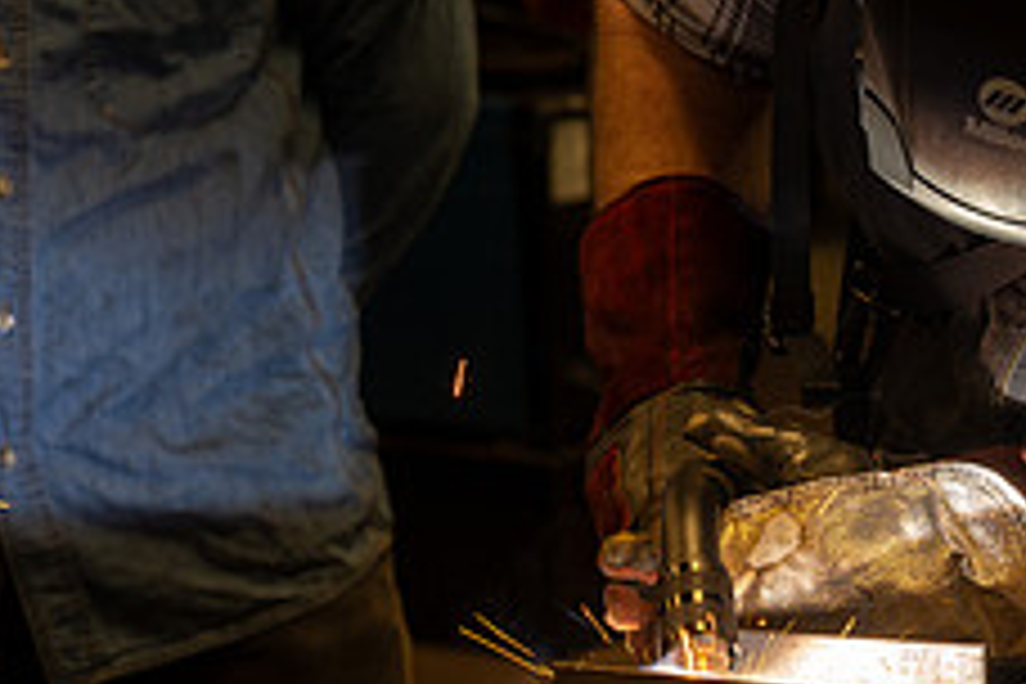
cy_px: 353
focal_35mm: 178
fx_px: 5073
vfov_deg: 7.7
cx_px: 891
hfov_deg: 11.5
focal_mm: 70
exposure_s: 1/50
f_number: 5.6
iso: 64
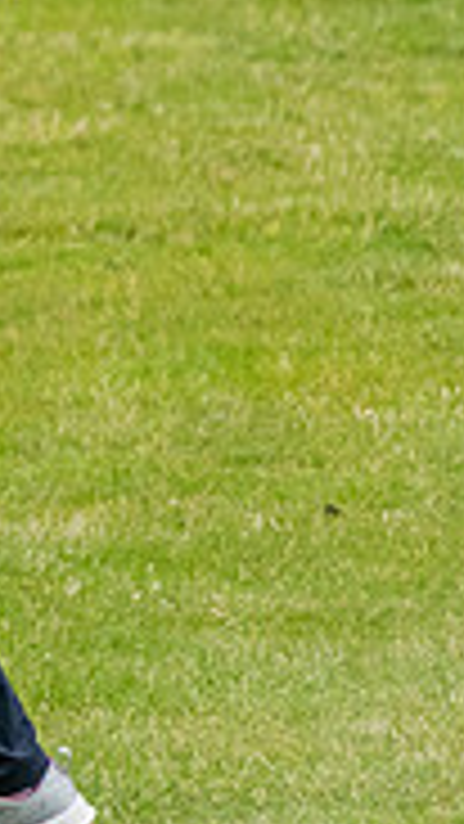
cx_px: -725
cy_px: 74
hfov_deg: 0.7
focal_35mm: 1745
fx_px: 38150
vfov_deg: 1.2
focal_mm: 350
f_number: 5.6
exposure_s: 1/1000
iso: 1600
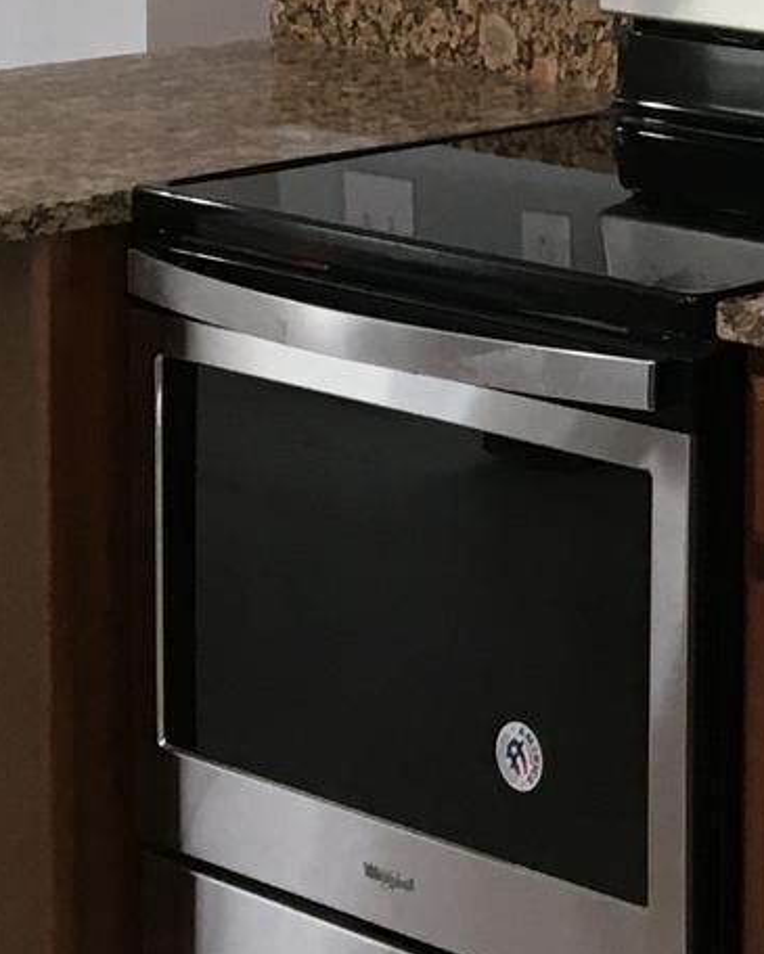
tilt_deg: -4.3
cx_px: 1530
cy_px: -142
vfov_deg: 14.7
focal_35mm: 127
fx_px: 3588
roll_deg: -1.0
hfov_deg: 11.0
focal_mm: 4.15
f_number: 2.2
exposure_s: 1/30
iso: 80
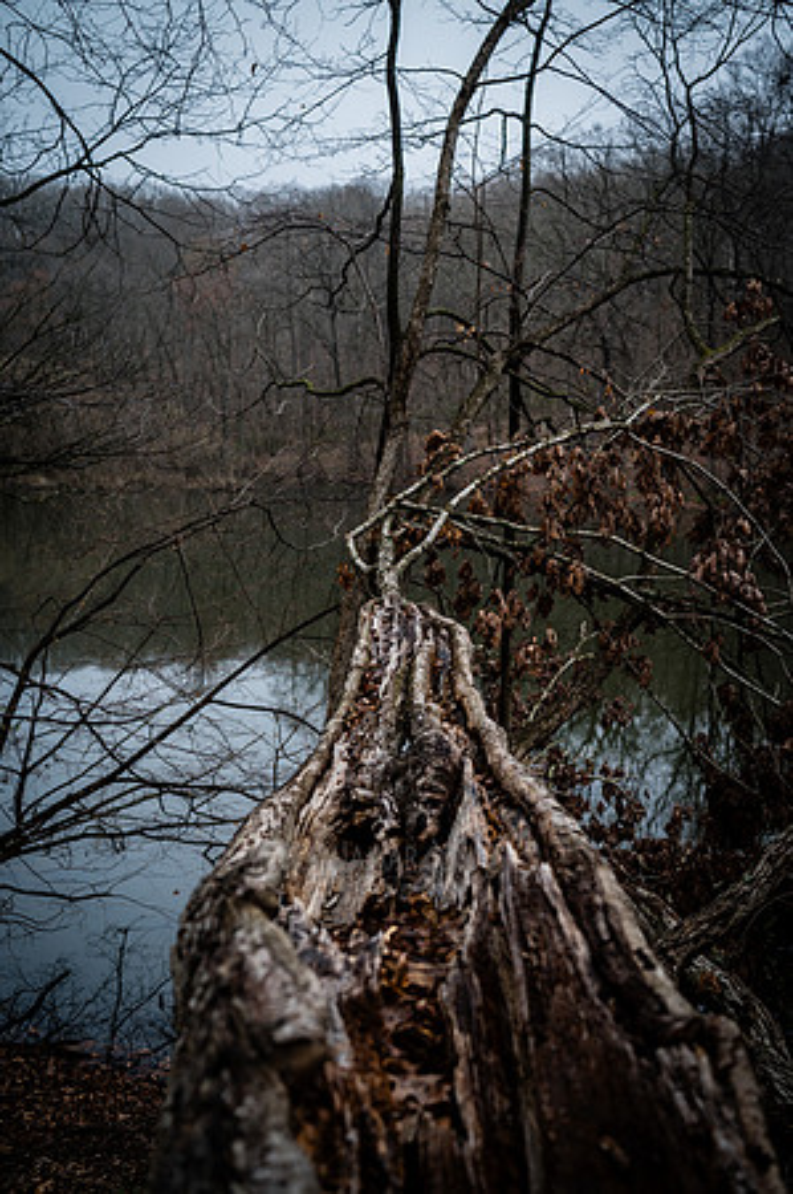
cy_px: 597
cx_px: 396
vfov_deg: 53.2
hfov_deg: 36.8
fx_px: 1192
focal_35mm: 36
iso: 80
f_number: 2.5
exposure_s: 1/1000
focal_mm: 36
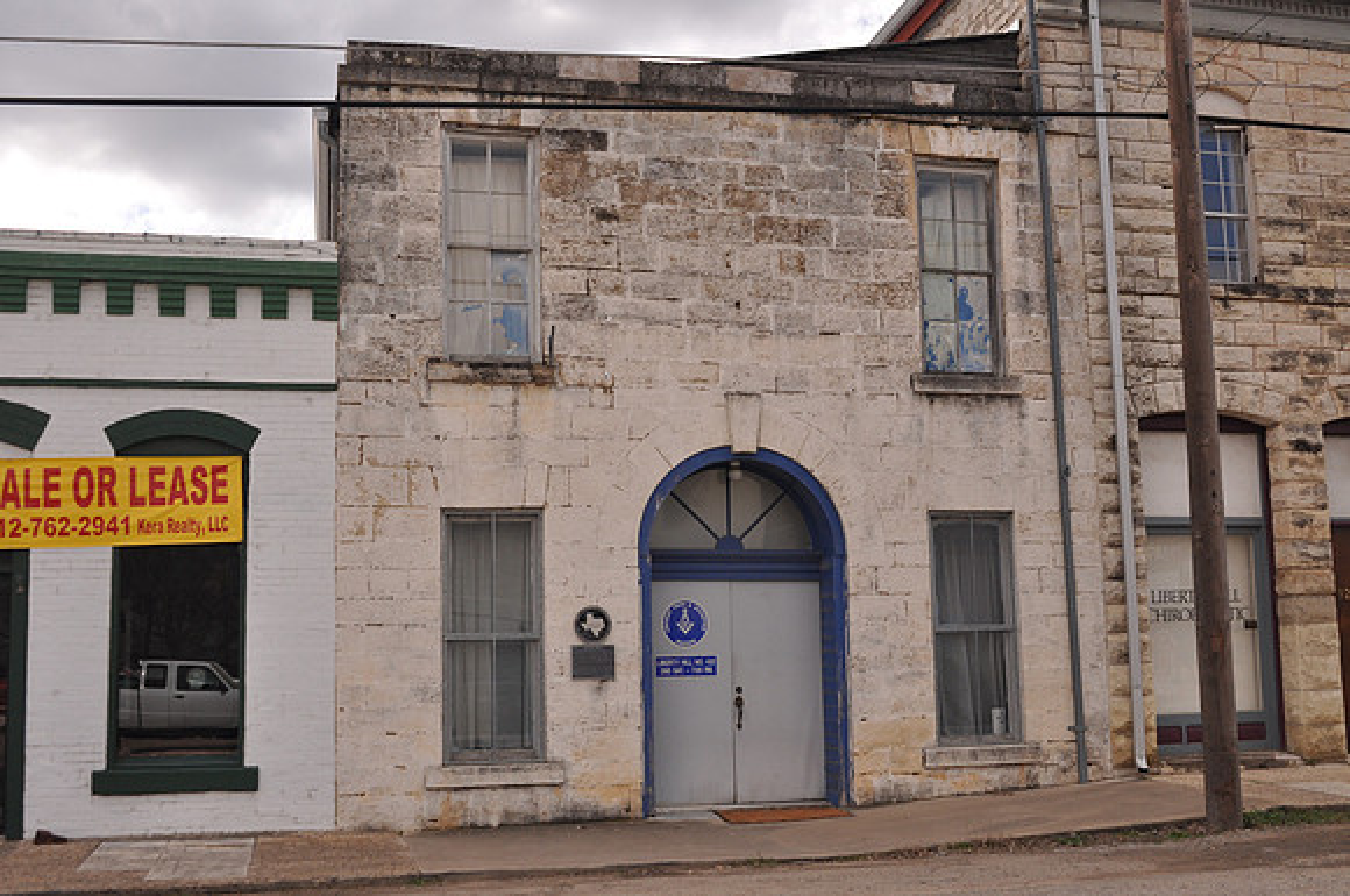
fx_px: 1348
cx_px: 675
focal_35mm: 36
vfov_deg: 36.8
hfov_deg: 53.2
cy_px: 448
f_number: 5
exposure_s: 1/1250
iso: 400
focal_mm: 24
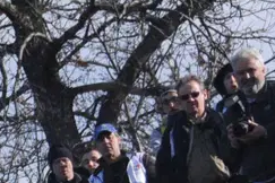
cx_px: -157
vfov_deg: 3.7
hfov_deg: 5.5
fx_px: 2826
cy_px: 395
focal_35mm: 370
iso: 800
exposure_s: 1/6400
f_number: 4.8
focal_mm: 50
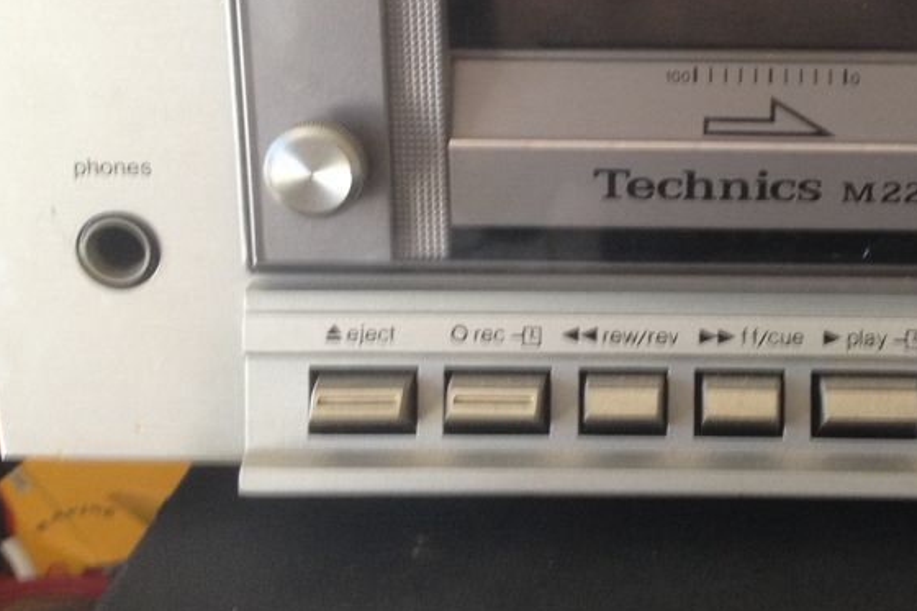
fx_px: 1655
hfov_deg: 30.3
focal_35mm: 65
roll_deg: -1.5
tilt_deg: -16.3
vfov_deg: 20.7
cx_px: 711
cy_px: 133
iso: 125
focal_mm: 4.28
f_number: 2.4
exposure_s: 1/20
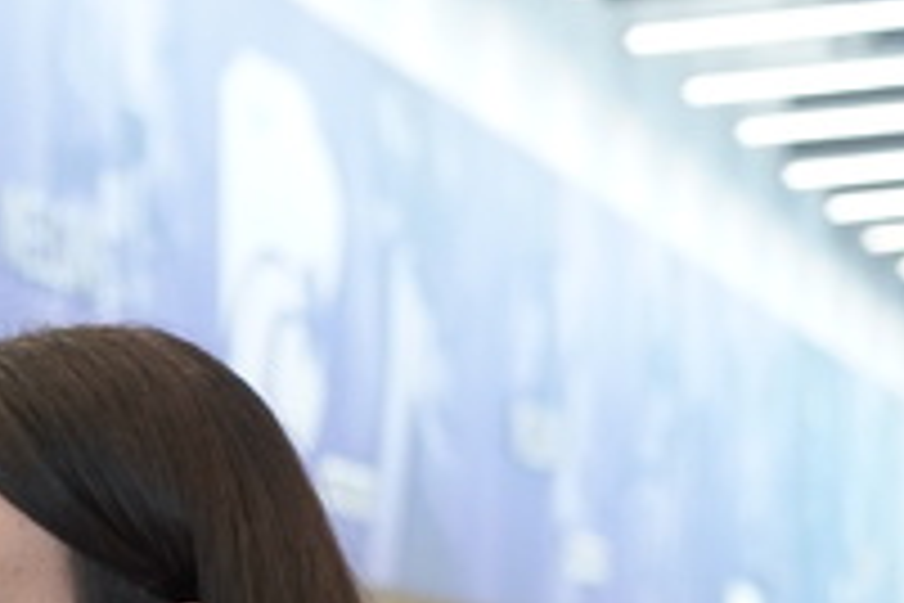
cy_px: 1460
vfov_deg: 5.8
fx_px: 5750
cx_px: -796
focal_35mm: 229
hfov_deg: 8.6
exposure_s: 1/160
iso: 1600
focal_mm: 45
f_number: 4
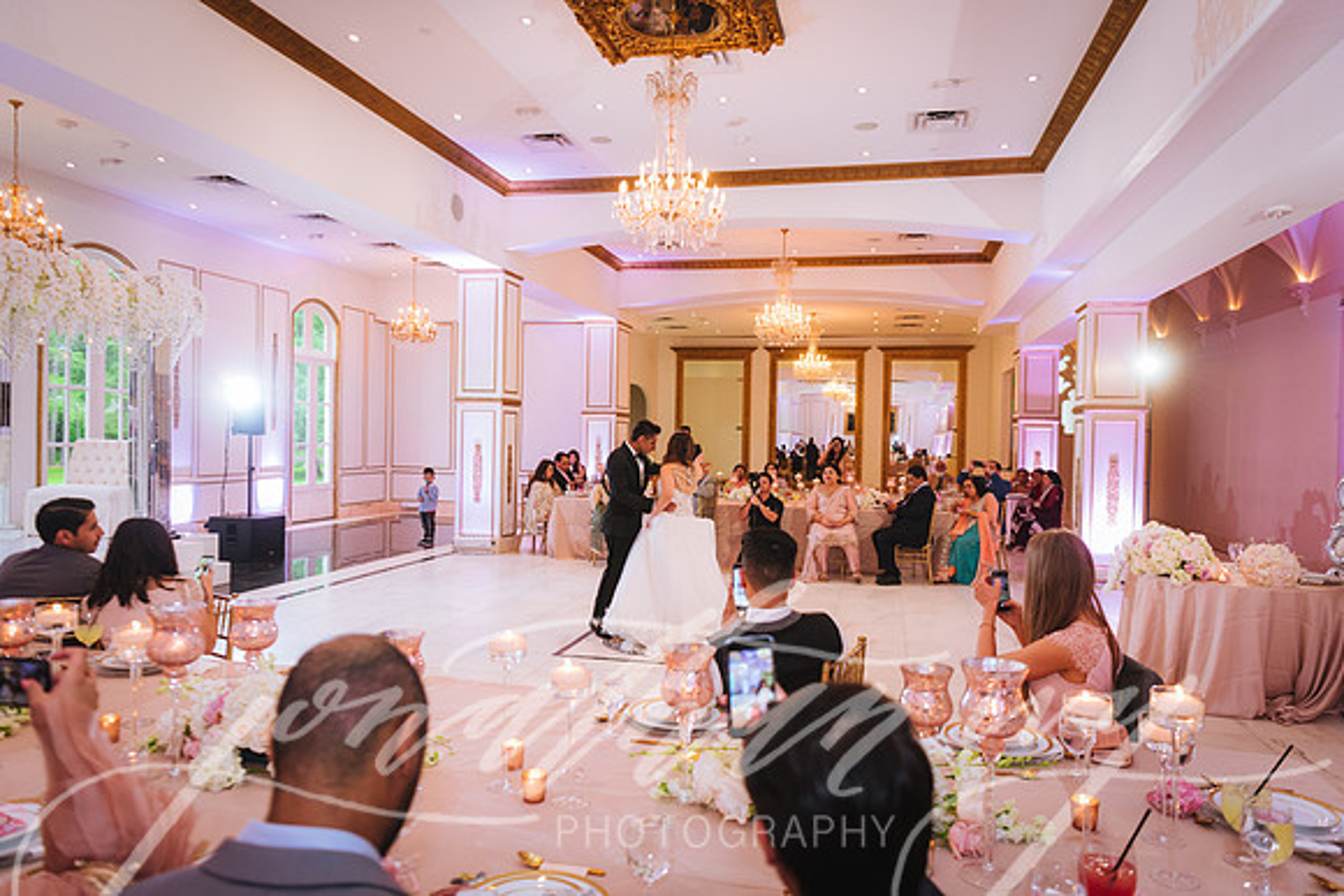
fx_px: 896
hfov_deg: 73.7
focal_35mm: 24
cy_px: 448
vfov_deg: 53.2
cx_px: 672
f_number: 2.8
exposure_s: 1/125
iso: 800
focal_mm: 24
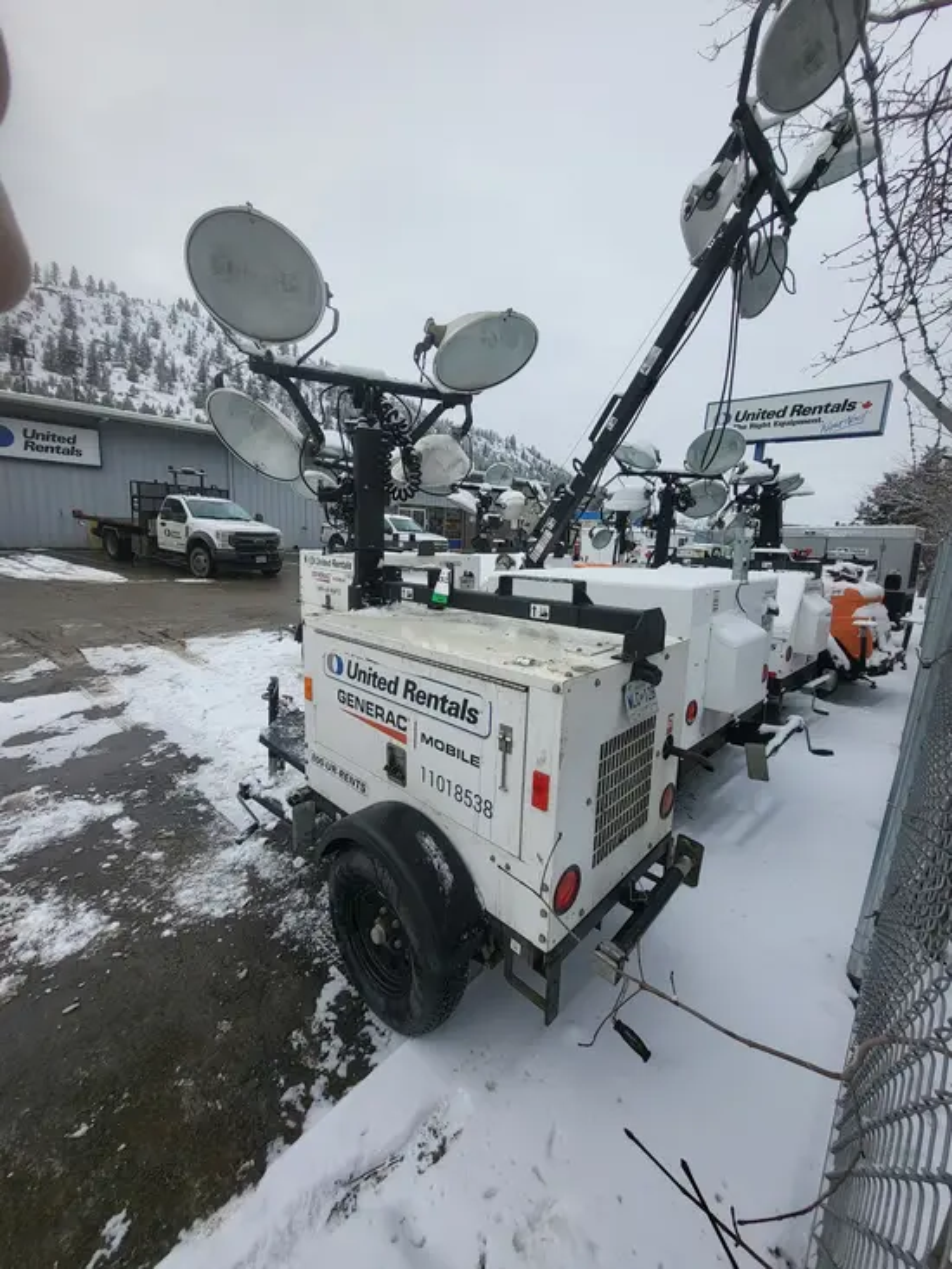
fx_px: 477
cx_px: 476
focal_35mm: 13
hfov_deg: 89.9
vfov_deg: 106.2
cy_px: 634
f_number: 2.2
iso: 32
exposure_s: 1/389
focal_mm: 1.74
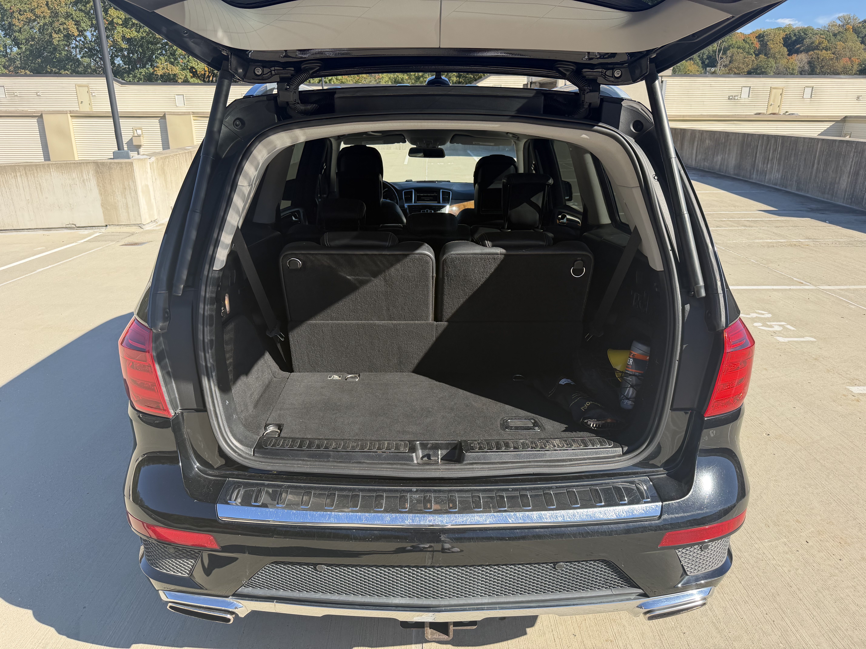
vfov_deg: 56.8
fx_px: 600
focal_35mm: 24
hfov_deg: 71.6
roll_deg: -0.4
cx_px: 433
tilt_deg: -19.0
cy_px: 324
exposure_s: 1/2110
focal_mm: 6.76
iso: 100
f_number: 1.78
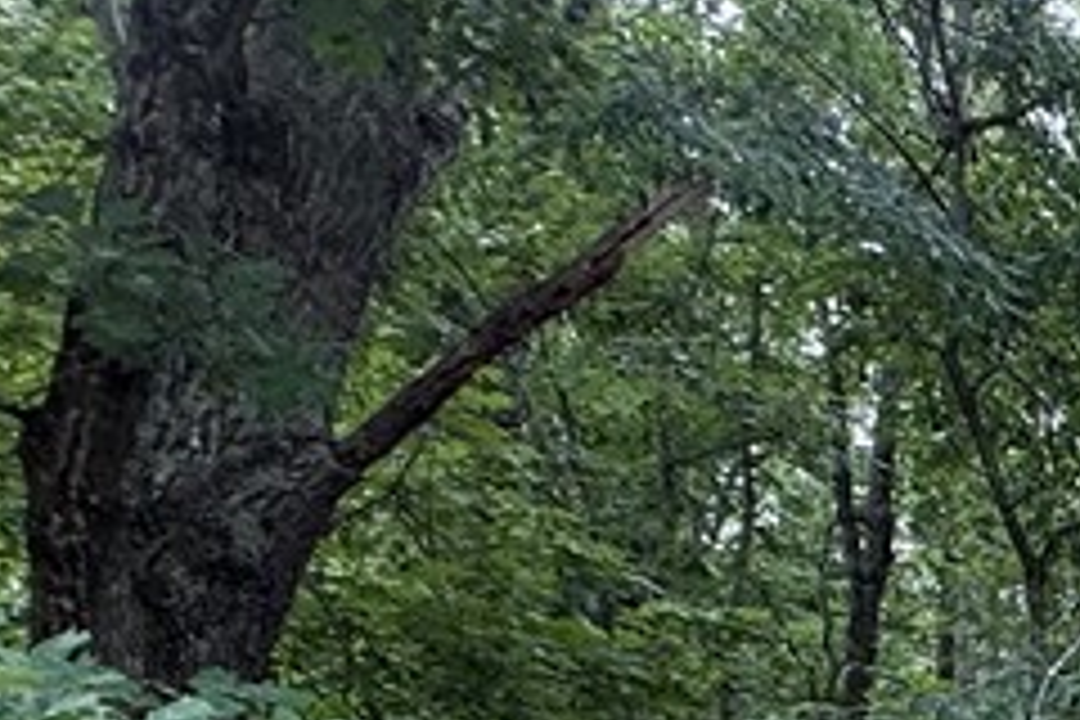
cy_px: 1026
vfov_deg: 19.5
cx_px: 1966
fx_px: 1860
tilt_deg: +5.1
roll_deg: -3.2
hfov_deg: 21.1
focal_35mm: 62
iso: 64
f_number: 2.2
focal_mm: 2.22
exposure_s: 1/103
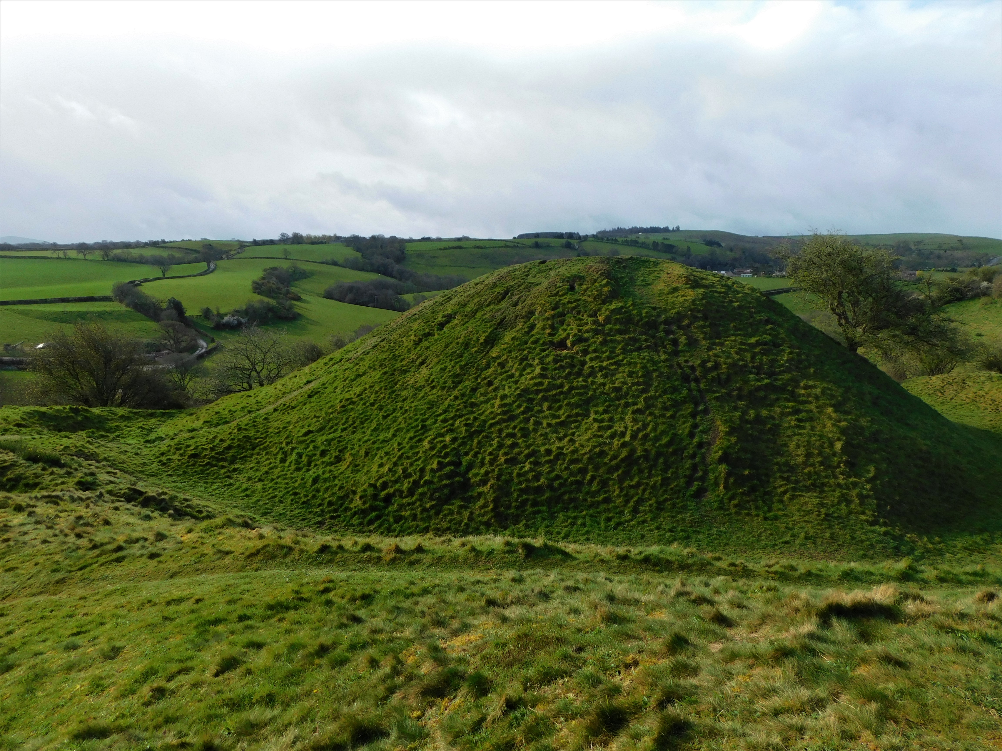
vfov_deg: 58.9
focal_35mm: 23
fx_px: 666
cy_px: 376
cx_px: 501
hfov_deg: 73.9
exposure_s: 1/800
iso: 125
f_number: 3
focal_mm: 4
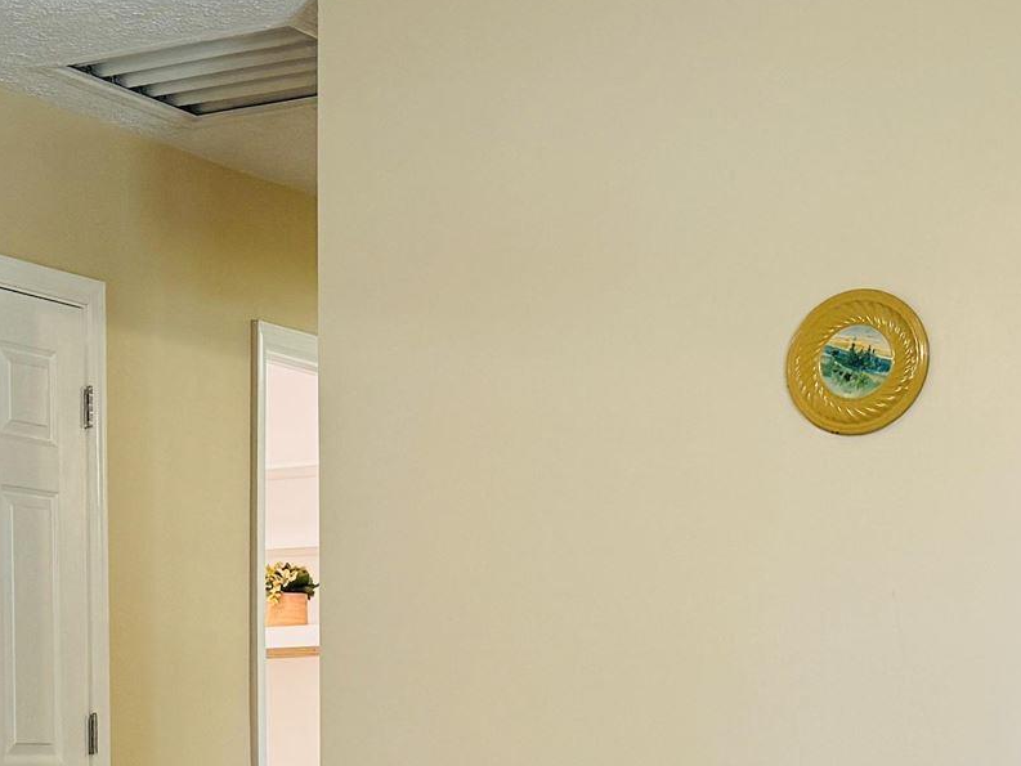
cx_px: 182
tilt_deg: -3.1
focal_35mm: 93
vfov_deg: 15.4
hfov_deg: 20.8
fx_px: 2743
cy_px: 870
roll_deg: +0.7
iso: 125
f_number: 1.78
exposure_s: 1/60
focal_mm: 6.76
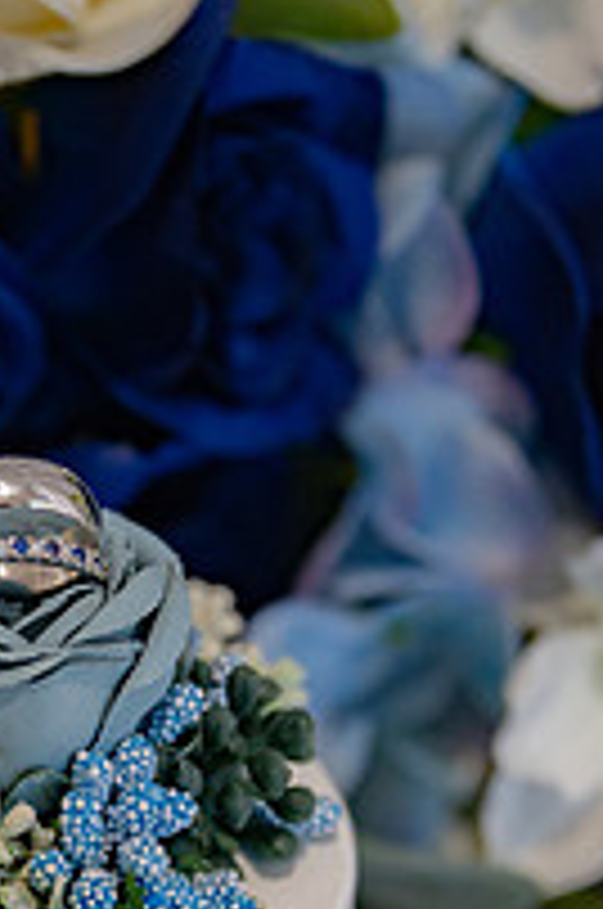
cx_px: 32
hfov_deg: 11.7
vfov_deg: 17.6
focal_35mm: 116
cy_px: 698
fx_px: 2924
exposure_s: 1/160
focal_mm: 52
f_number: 2.8
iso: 800
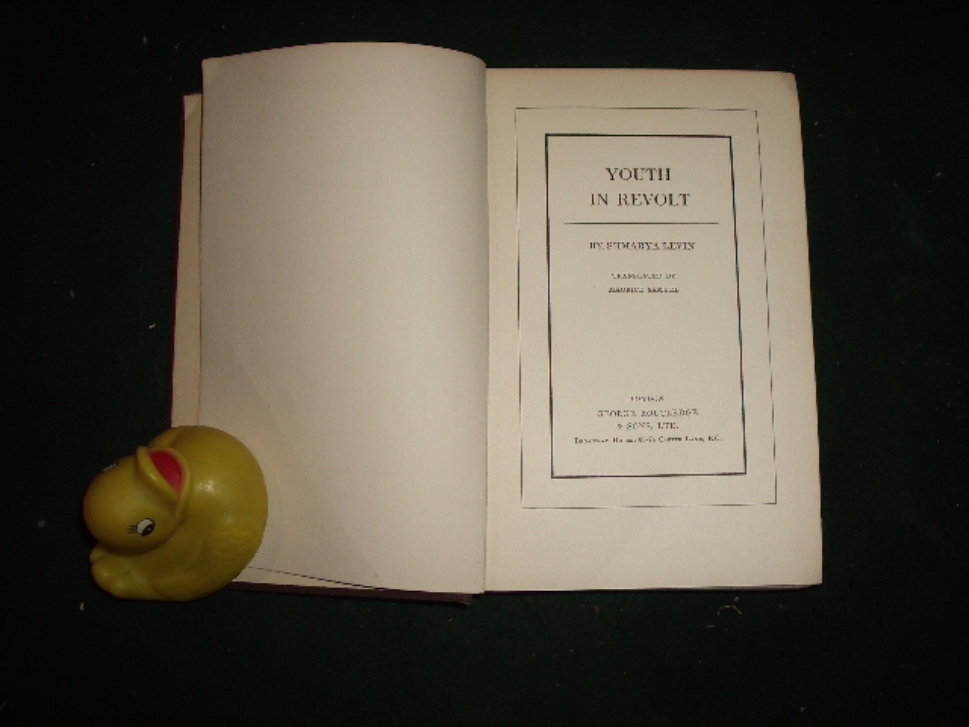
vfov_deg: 40.7
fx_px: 980
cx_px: 484
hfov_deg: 52.6
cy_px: 364
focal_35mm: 35
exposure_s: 1/60
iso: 80
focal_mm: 5.8
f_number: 4.3
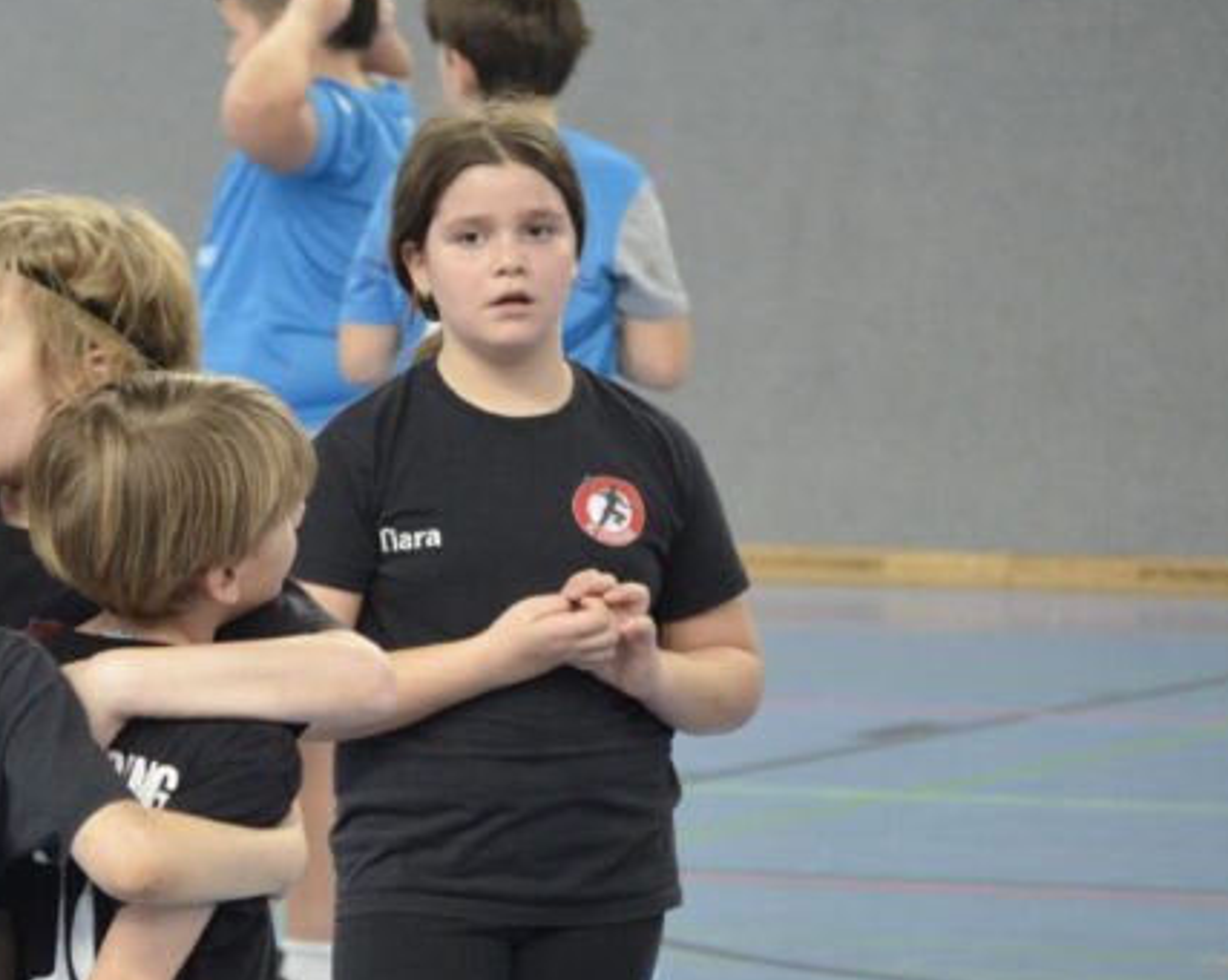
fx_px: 12240
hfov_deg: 5.7
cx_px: -109
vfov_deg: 4.6
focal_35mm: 337
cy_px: 586
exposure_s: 1/200
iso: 1600
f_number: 4.5
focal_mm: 100
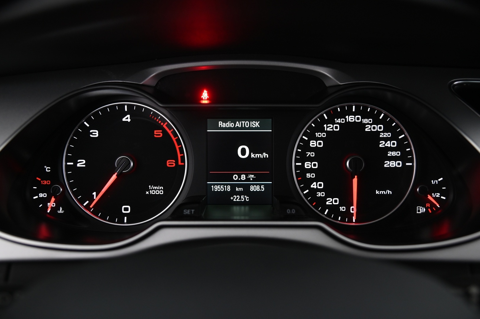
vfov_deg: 37.8
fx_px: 466
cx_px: 240
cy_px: 160
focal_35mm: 35
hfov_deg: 54.5
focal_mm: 35
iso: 2000
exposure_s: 1/20
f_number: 4
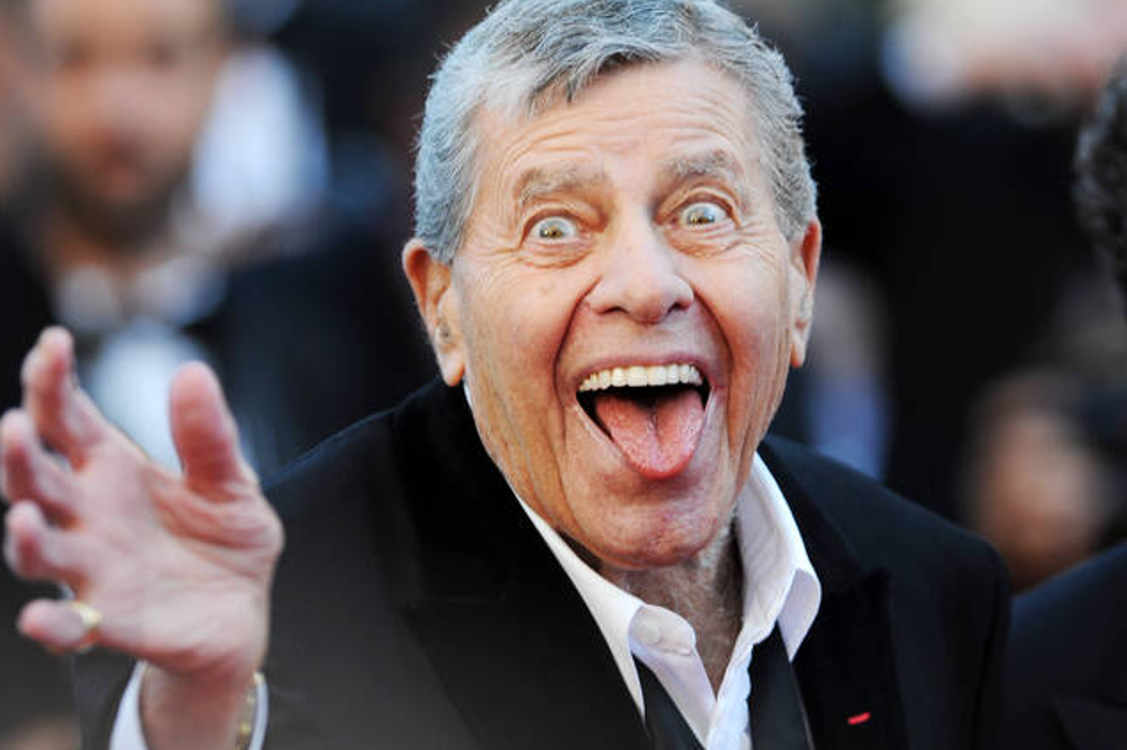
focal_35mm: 353
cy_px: 332
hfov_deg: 5.8
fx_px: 11042
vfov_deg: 3.9
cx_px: 572
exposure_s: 1/500
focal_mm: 300
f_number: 5
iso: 640
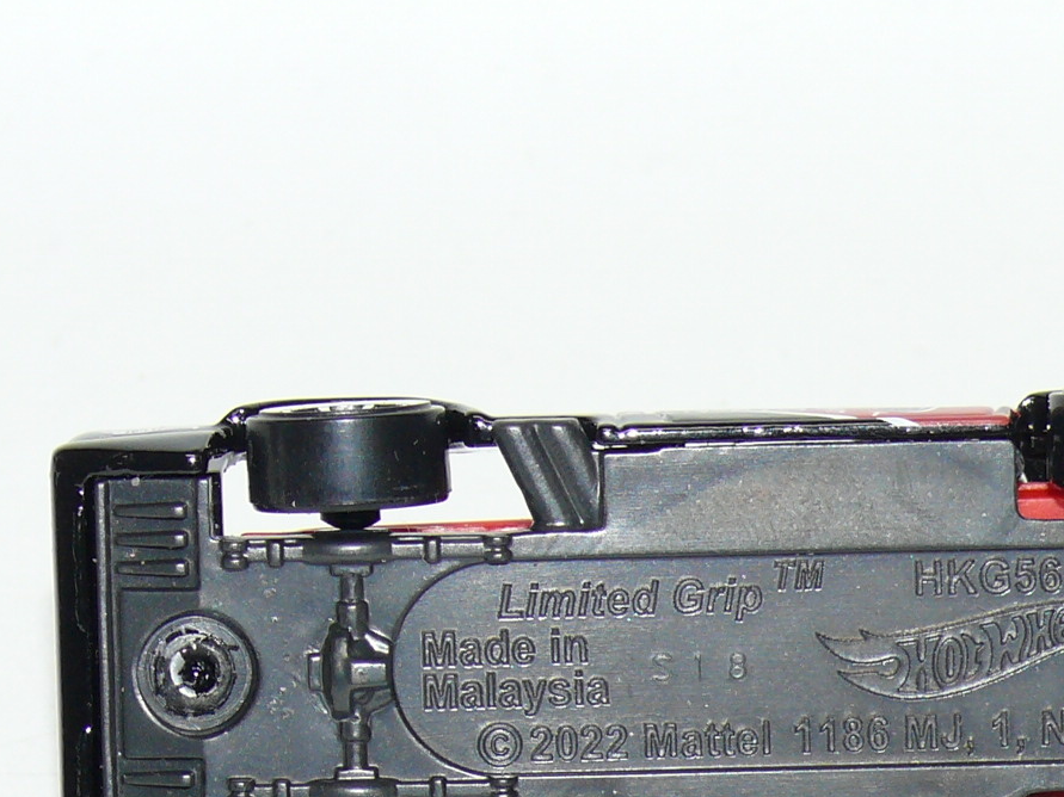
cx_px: 720
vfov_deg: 7.6
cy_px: 656
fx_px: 5962
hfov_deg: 10.2
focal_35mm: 194
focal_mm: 13.8
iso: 100
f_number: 4
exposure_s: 1/30
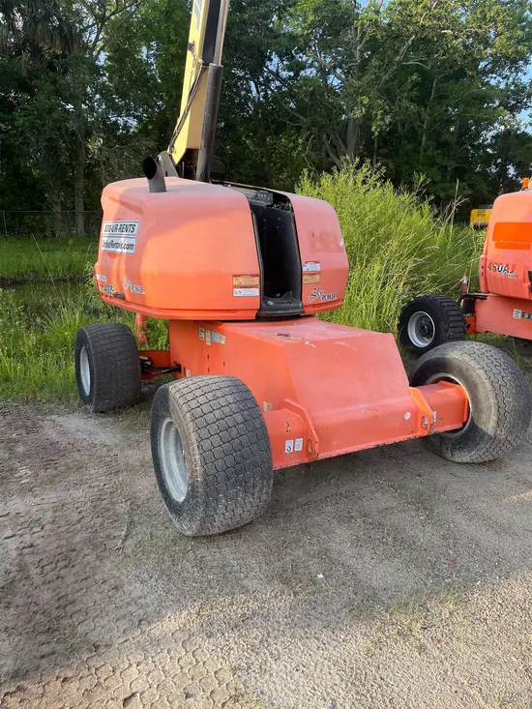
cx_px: 266
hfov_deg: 53.1
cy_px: 354
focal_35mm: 26
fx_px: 533
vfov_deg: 67.3
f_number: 1.6
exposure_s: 1/710
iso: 50
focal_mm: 5.1
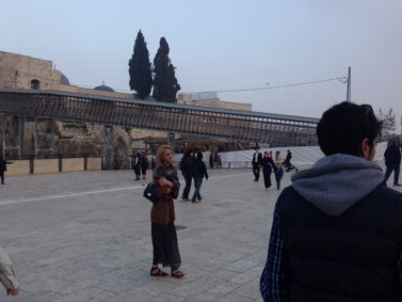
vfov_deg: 40.7
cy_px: 155
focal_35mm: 35
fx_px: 407
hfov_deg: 52.6
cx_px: 208
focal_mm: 4.12
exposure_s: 1/252
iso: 50
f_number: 2.4
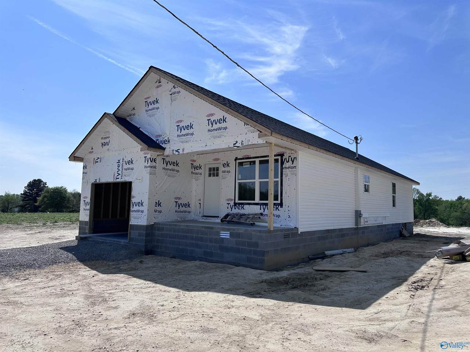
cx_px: 235
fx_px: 326
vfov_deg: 56.8
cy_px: 176
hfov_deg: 71.6
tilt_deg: +5.6
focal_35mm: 24
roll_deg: -1.8
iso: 80
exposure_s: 1/8929
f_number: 1.78
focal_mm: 6.86
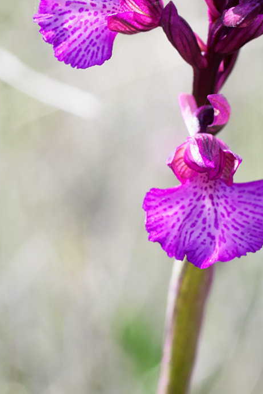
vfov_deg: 5.7
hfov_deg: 3.8
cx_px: 231
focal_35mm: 363
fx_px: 3977
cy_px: 240
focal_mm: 105
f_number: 8
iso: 160
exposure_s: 1/320
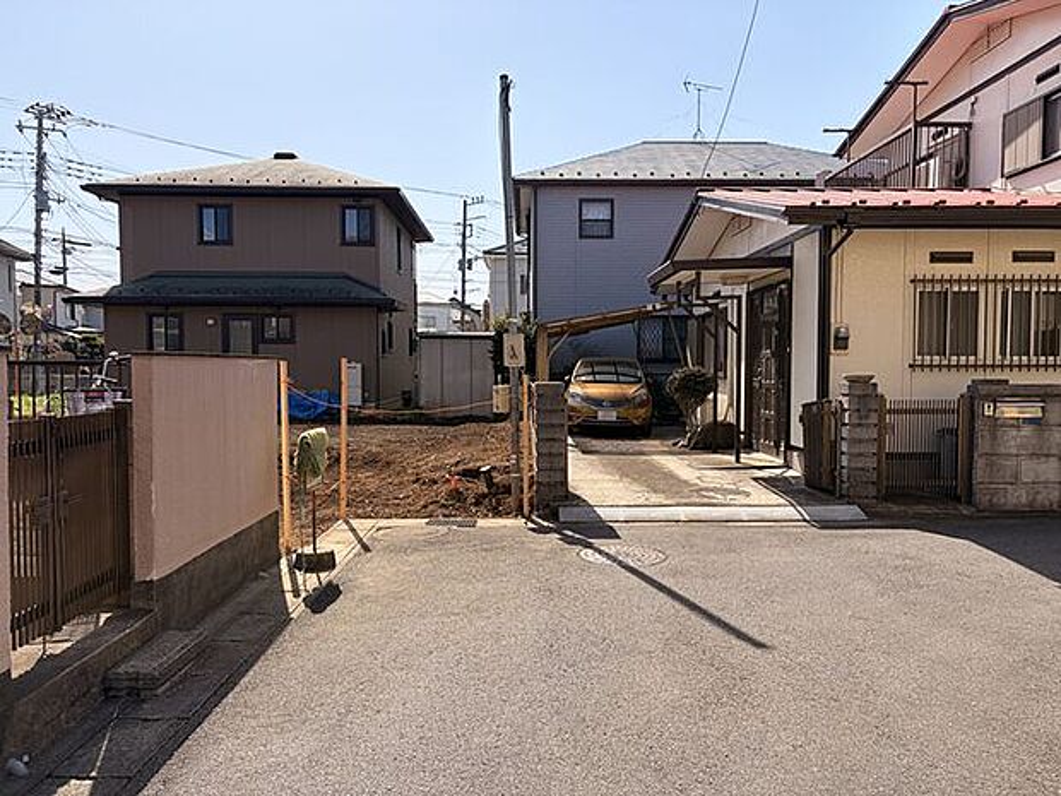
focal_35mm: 26
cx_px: 530
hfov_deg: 67.3
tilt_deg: -4.4
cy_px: 398
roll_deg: +0.3
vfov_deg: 53.1
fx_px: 797
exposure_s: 1/3279
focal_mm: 5.96
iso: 50
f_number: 1.6
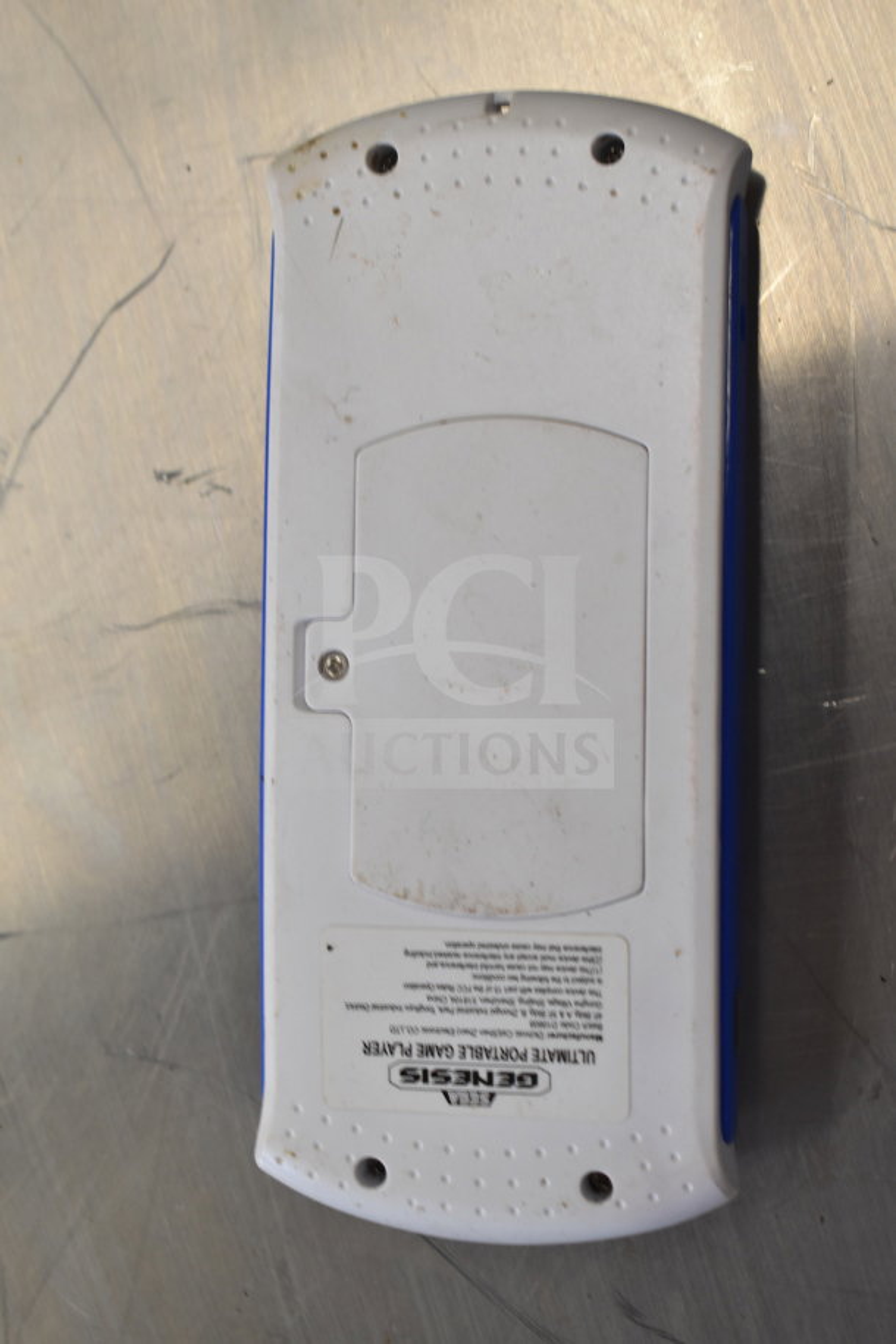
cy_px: 672
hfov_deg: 22.6
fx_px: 2240
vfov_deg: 33.4
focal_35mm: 60
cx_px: 448
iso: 800
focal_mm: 40
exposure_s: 1/60
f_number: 5
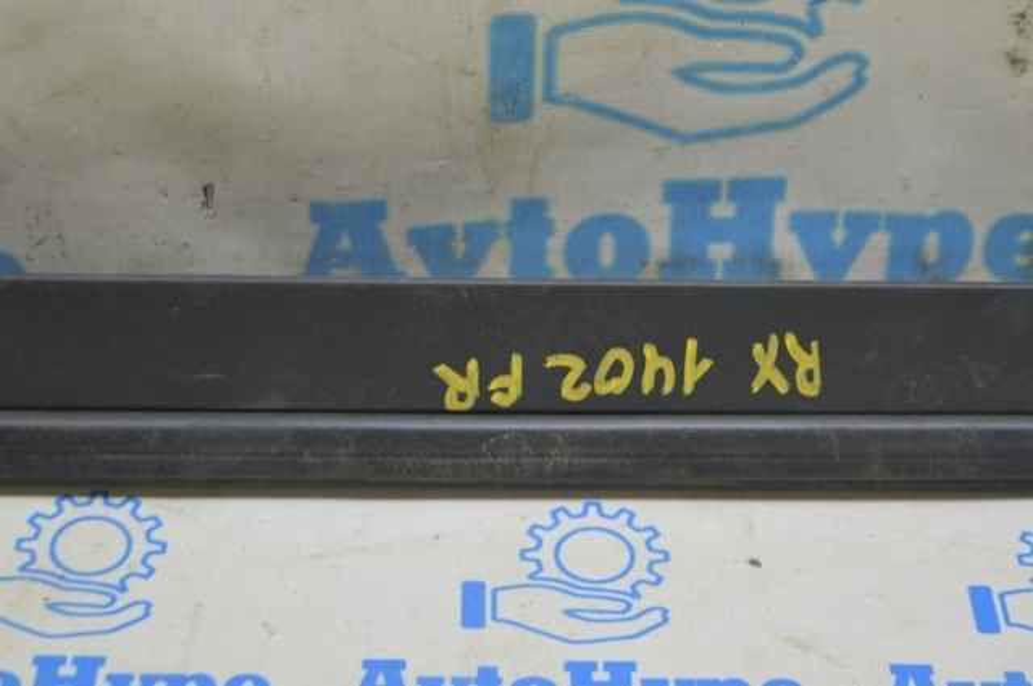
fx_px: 2364
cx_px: 516
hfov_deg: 24.6
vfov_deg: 16.5
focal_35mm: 82
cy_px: 343
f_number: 5.6
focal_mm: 55
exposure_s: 1/20
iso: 400
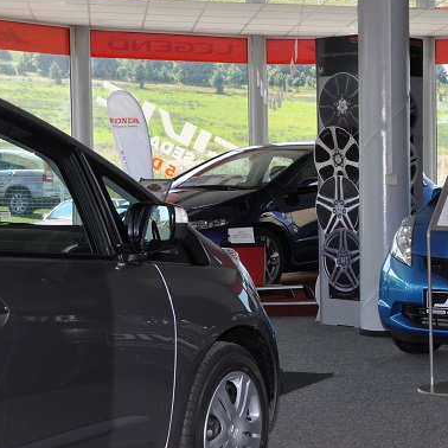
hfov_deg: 20.7
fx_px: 1157
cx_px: 510
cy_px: 207
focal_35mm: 79
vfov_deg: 21.9
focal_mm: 26
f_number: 14
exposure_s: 1/80
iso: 400
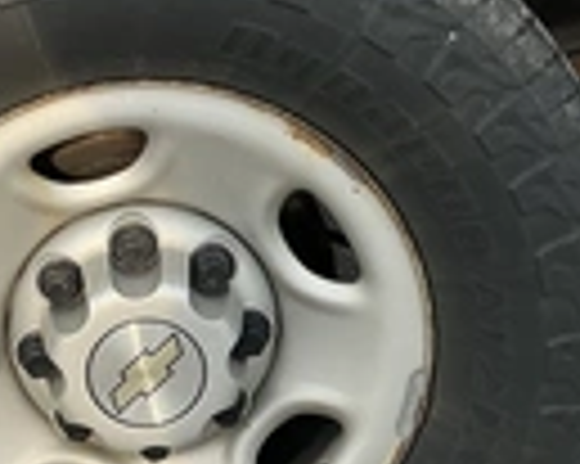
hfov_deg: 22.2
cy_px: 221
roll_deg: -1.5
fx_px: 1458
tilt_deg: -19.4
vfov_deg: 18.0
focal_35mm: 85
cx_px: 121
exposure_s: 1/529
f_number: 1.8
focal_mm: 3
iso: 25
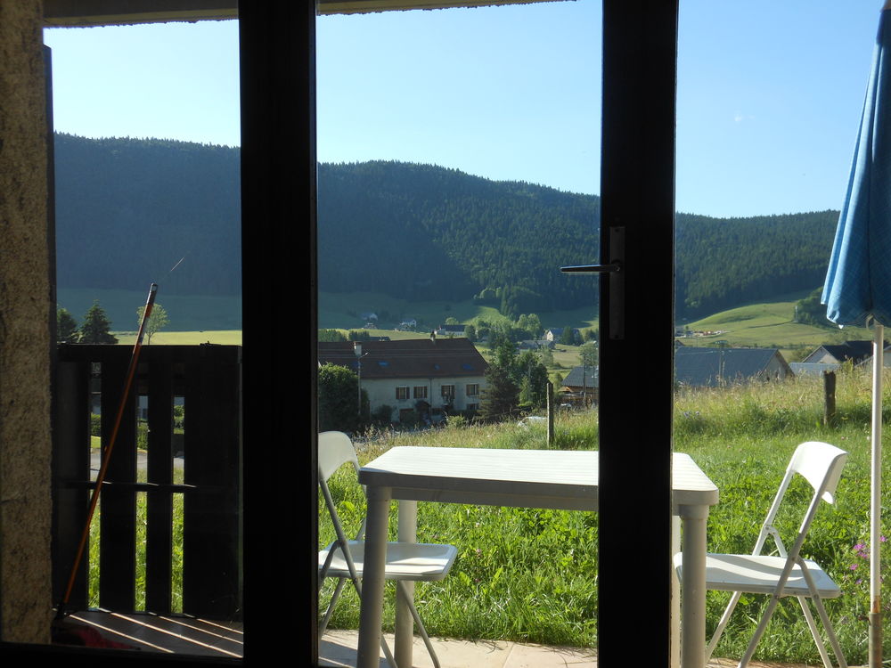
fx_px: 978
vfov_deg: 37.7
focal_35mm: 38
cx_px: 446
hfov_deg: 49.0
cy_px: 334
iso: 80
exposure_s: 1/320
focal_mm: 6.8
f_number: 3.6
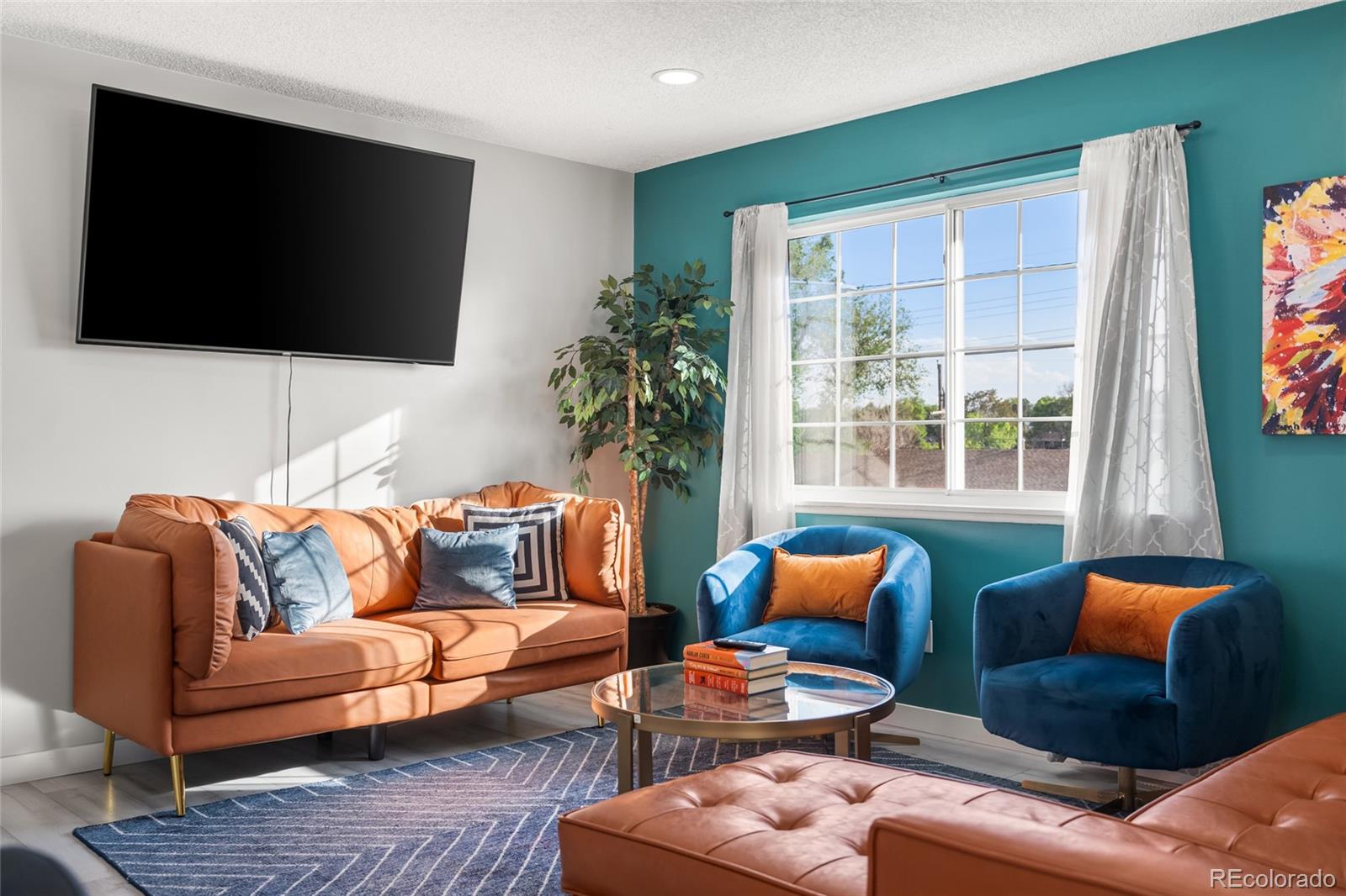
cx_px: 673
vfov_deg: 42.3
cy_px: 448
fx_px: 1159
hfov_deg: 60.3
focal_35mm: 31
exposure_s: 1/60
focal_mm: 31
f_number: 4
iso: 160
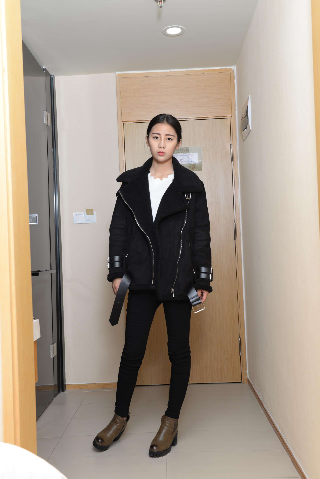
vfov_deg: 50.7
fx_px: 506
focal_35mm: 38
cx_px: 160
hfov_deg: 35.1
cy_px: 240
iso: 200
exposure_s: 1/160
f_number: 7.1
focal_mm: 38
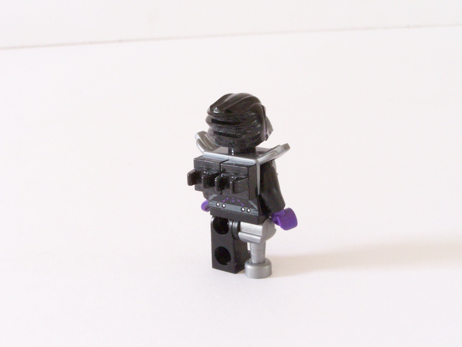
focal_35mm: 67
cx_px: 231
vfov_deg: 21.9
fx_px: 894
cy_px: 174
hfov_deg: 29.0
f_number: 8
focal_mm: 11.1
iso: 400
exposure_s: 1/6
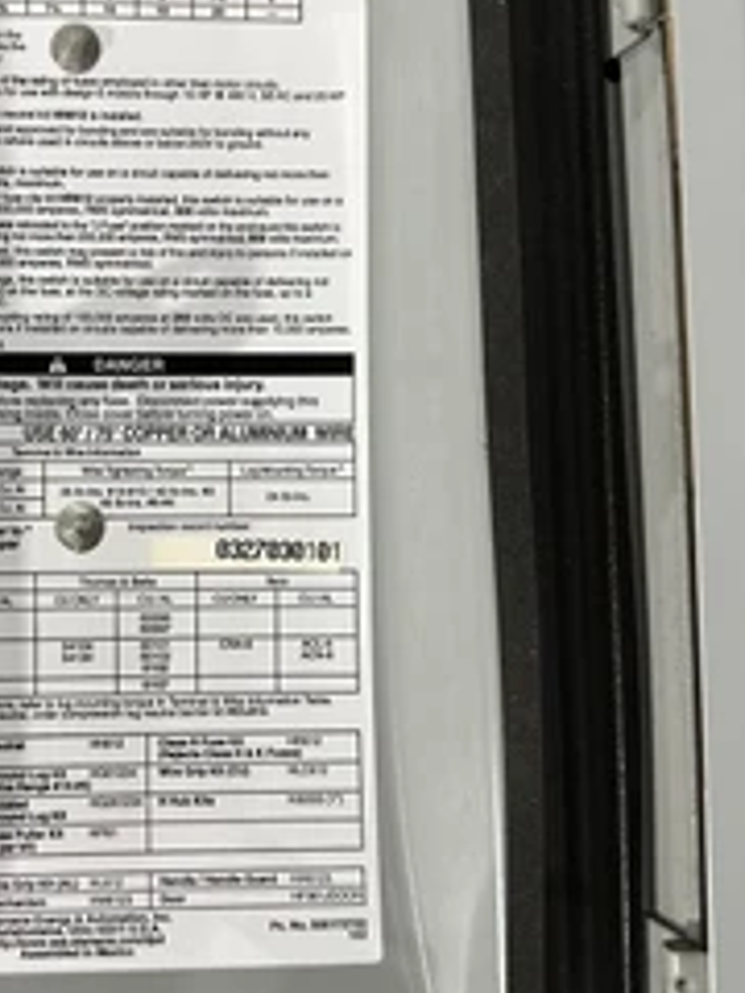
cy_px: 476
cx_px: 153
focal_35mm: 40
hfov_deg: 34.9
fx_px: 1148
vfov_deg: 46.8
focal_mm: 6.86
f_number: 1.78
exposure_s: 1/60
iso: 250
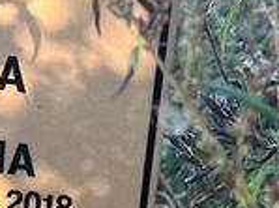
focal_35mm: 140
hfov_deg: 14.0
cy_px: 240
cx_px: 39
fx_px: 1126
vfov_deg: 10.4
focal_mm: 5.7
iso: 50
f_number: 1.5
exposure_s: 1/121
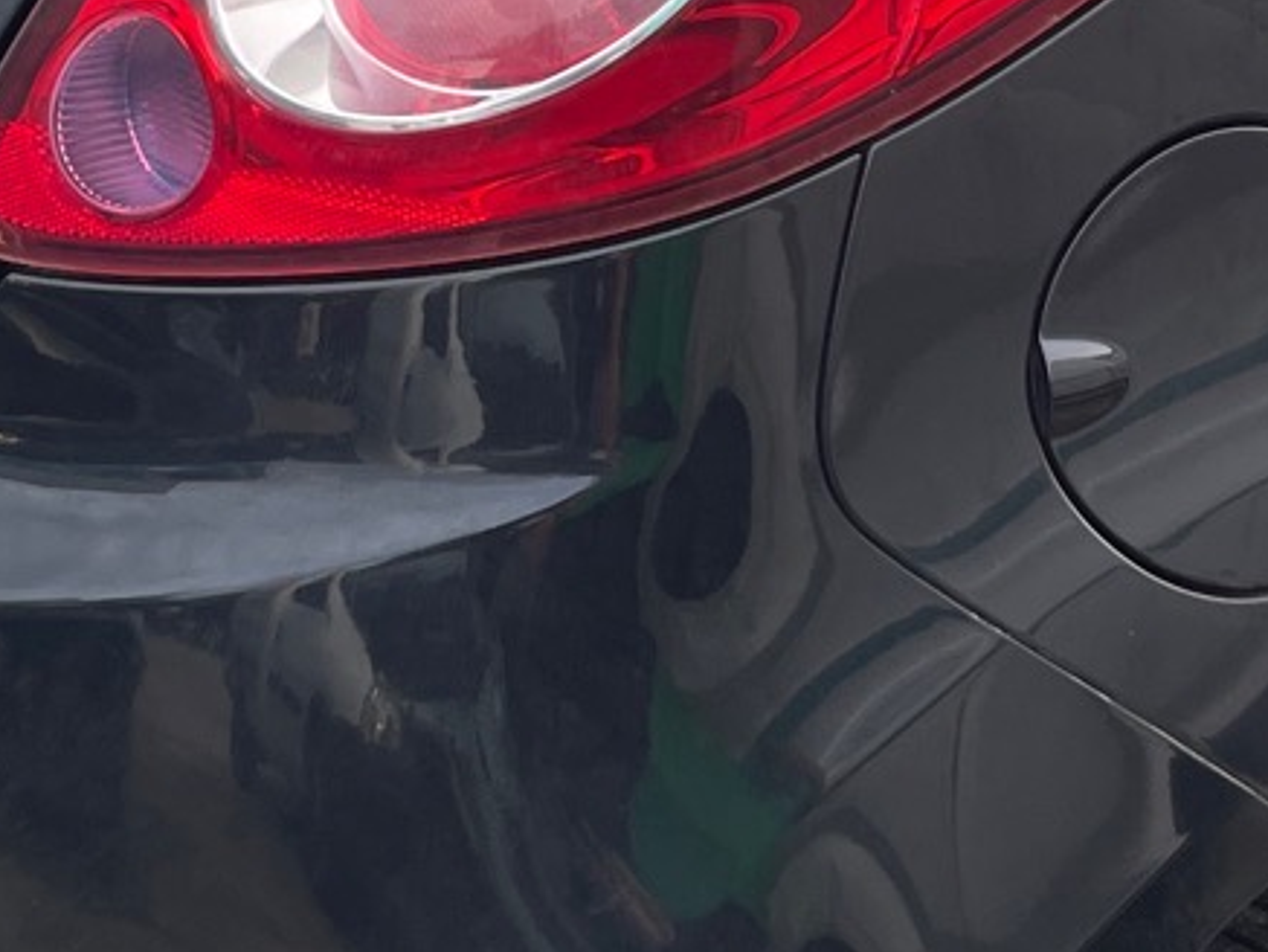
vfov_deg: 13.7
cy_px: 90
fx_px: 3921
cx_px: 1111
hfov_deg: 18.1
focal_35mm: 107
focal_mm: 4.2
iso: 40
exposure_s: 1/121
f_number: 1.6
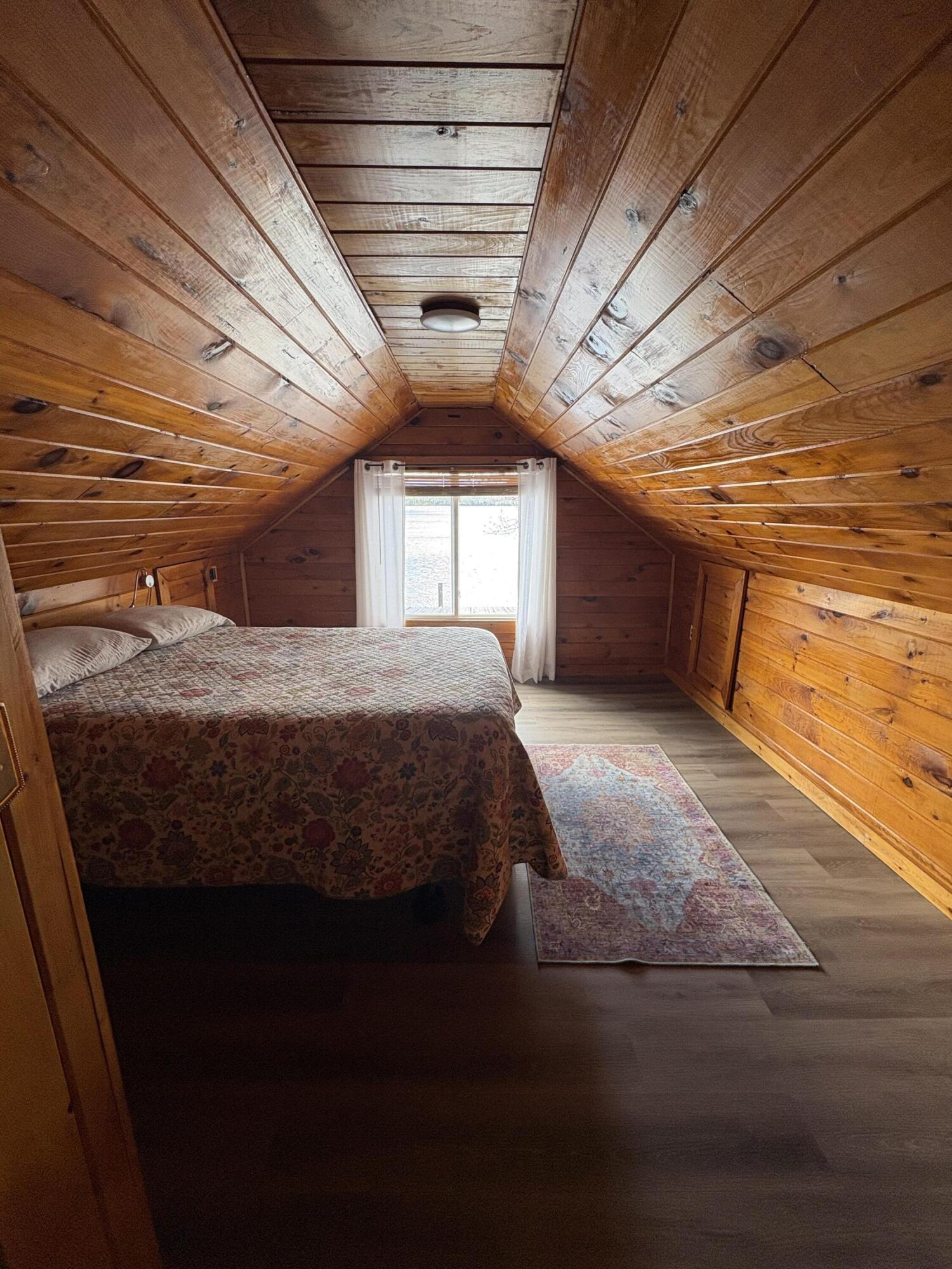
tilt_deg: -14.4
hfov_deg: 85.7
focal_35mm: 14
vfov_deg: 102.1
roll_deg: -0.9
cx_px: 476
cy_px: 634
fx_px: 513
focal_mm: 2.22
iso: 100
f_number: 2.2
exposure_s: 1/99
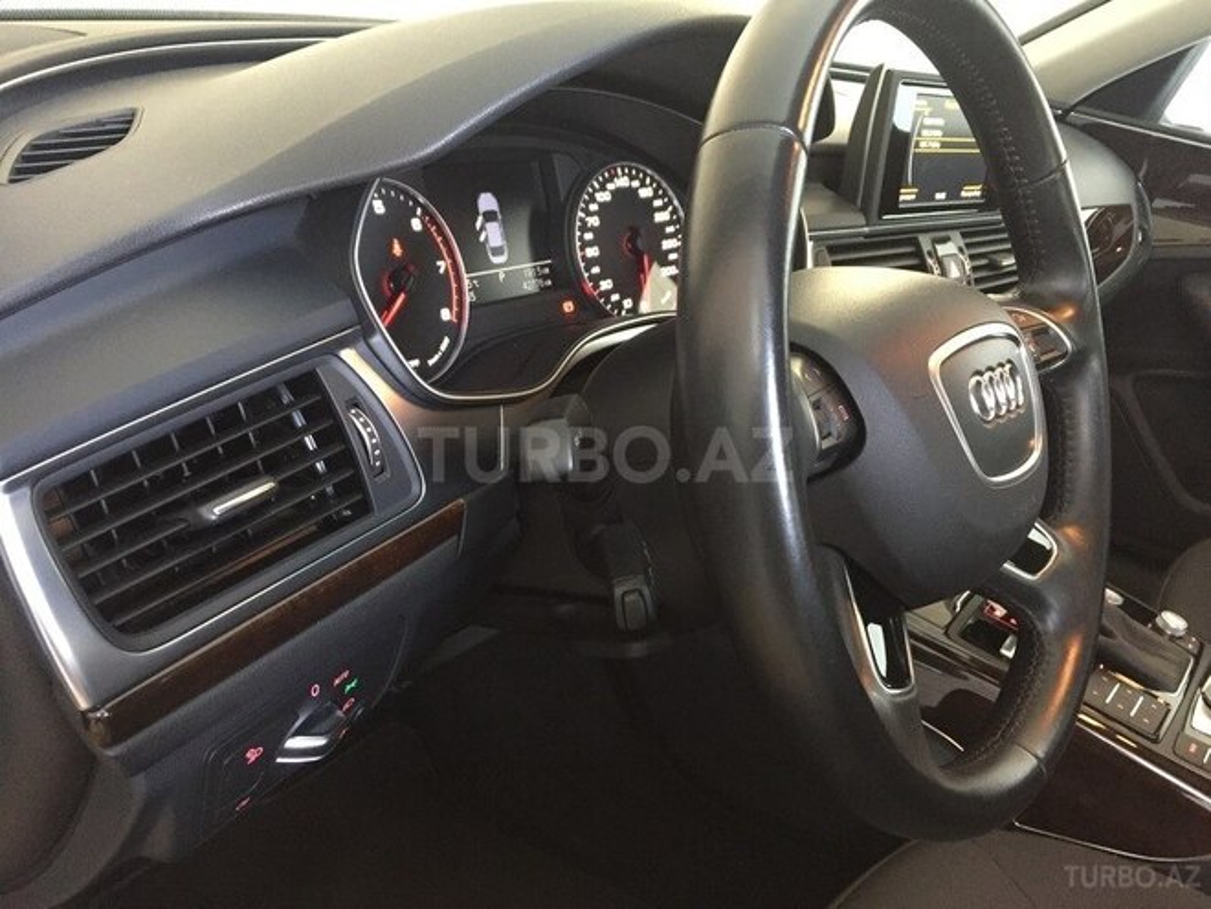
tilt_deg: -21.9
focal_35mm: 29
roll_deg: -3.7
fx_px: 1015
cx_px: 606
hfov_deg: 61.7
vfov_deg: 48.2
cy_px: 454
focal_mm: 4.15
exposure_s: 1/17
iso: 250
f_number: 2.2
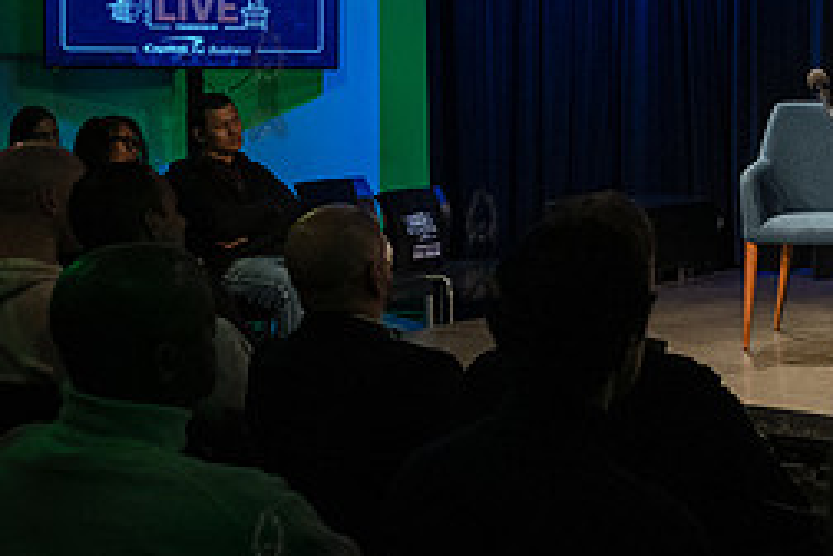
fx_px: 1828
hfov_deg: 24.4
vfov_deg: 17.1
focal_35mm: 79
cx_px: 860
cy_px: 98
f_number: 4
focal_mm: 27
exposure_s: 1/250
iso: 3200
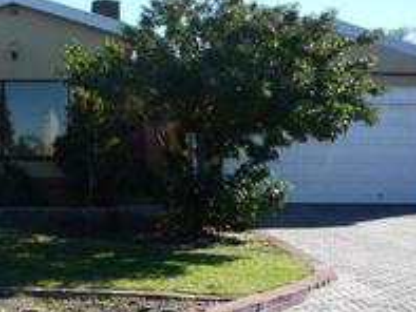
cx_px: 49
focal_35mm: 61
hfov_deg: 30.4
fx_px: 734
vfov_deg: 24.0
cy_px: 192
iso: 100
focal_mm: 5.2
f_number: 4
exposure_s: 1/320
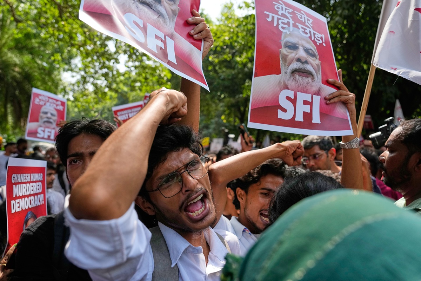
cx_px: 210
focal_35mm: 24
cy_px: 140
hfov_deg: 73.7
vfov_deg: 53.1
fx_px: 281
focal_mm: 24
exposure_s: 1/2000
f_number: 4
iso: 640
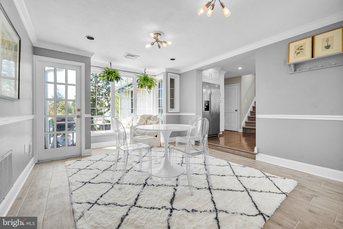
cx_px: 172
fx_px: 133
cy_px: 114
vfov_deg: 81.2
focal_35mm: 14
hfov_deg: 104.3
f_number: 8
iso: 200
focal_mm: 14
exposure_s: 1/30
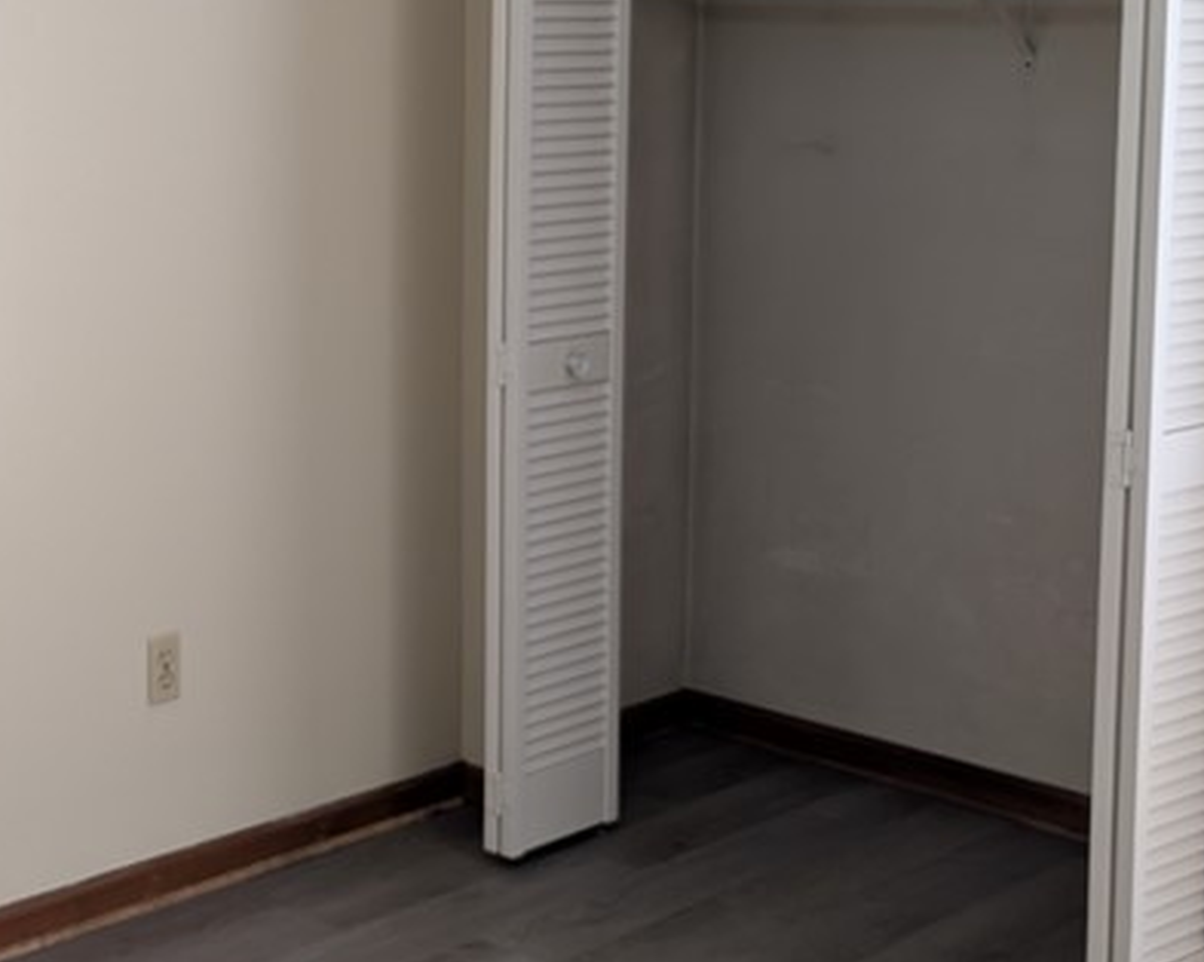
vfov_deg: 24.6
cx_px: 100
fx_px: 2173
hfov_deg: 29.6
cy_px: 208
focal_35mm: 61
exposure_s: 1/40
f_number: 1.68
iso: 118
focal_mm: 6.9
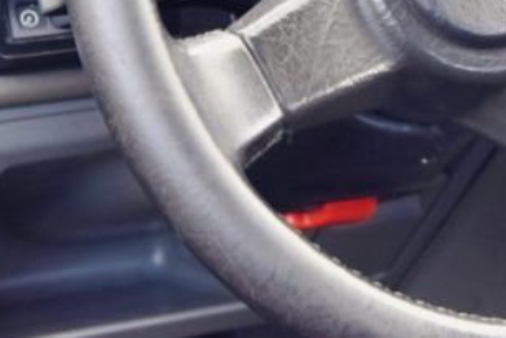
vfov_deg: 15.1
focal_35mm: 90
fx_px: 1266
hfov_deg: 22.3
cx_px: 405
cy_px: 79
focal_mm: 18
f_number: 4.5
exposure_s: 1/80
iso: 400
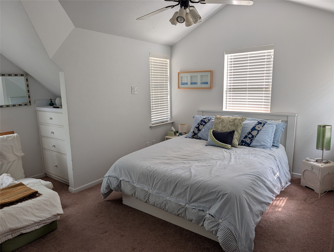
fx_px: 232
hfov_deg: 71.5
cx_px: 167
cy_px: 126
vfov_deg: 56.9
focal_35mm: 24
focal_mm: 6.9
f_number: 1.68
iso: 100
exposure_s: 1/78
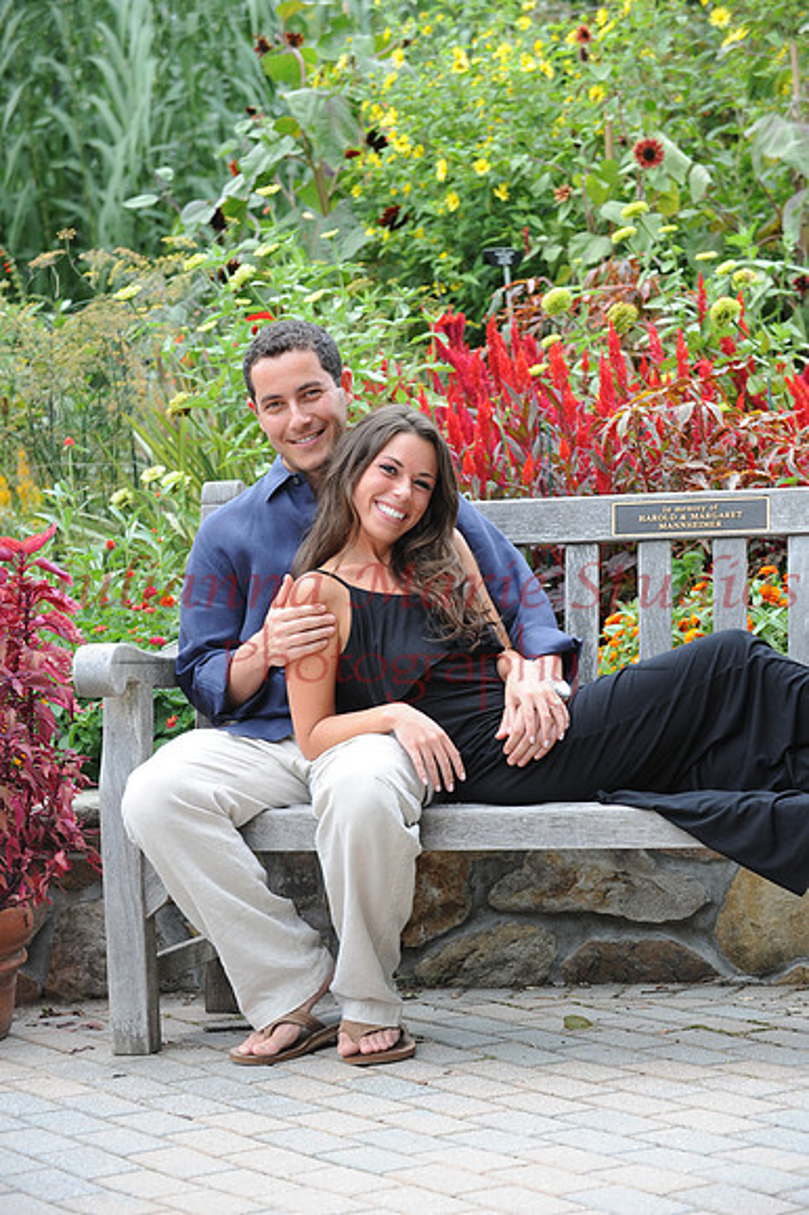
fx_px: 3442
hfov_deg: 13.4
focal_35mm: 102
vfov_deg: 20.0
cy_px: 608
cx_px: 404
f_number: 6.3
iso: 500
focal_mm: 102
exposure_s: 1/160
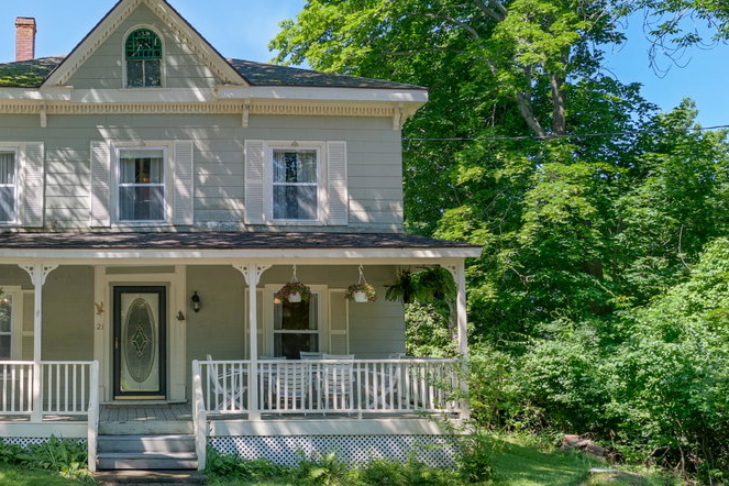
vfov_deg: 39.8
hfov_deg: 53.4
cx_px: 145
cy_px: 294
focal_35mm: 33
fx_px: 668
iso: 320
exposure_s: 1/200
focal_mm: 19
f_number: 7.1
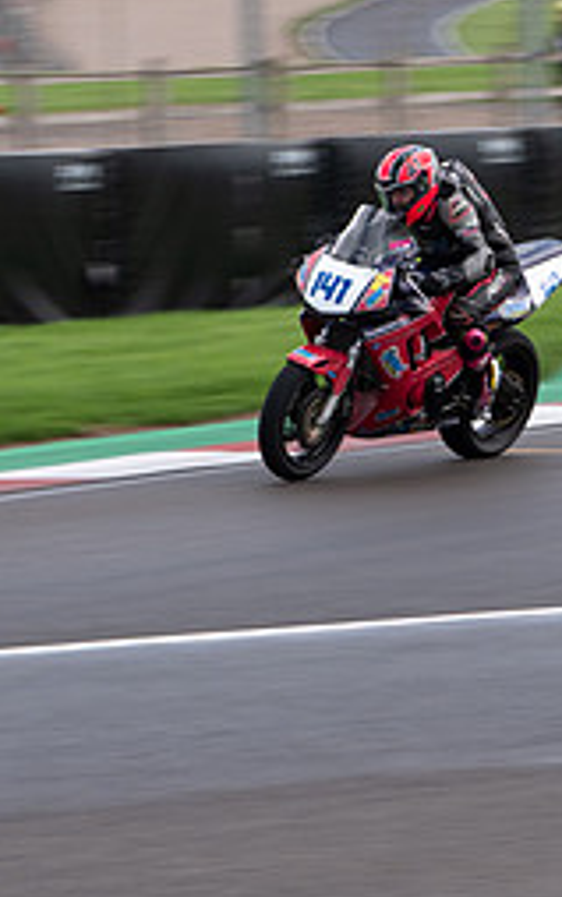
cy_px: 323
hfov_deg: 4.0
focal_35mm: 329
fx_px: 8053
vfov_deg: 6.4
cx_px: 432
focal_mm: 123
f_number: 14
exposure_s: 1/160
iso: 320
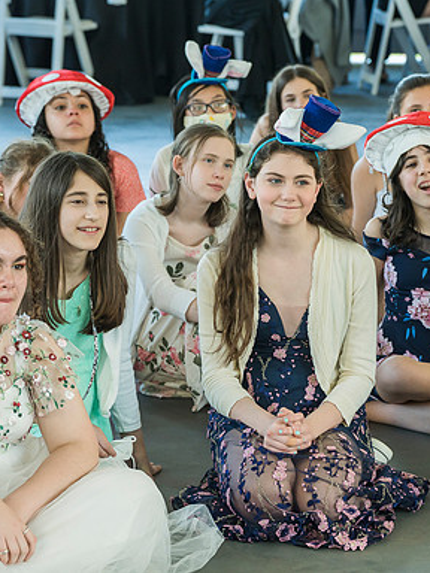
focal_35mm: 154
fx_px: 2551
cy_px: 286
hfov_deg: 9.6
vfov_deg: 12.8
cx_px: 287
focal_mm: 106
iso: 800
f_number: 5.6
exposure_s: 1/160
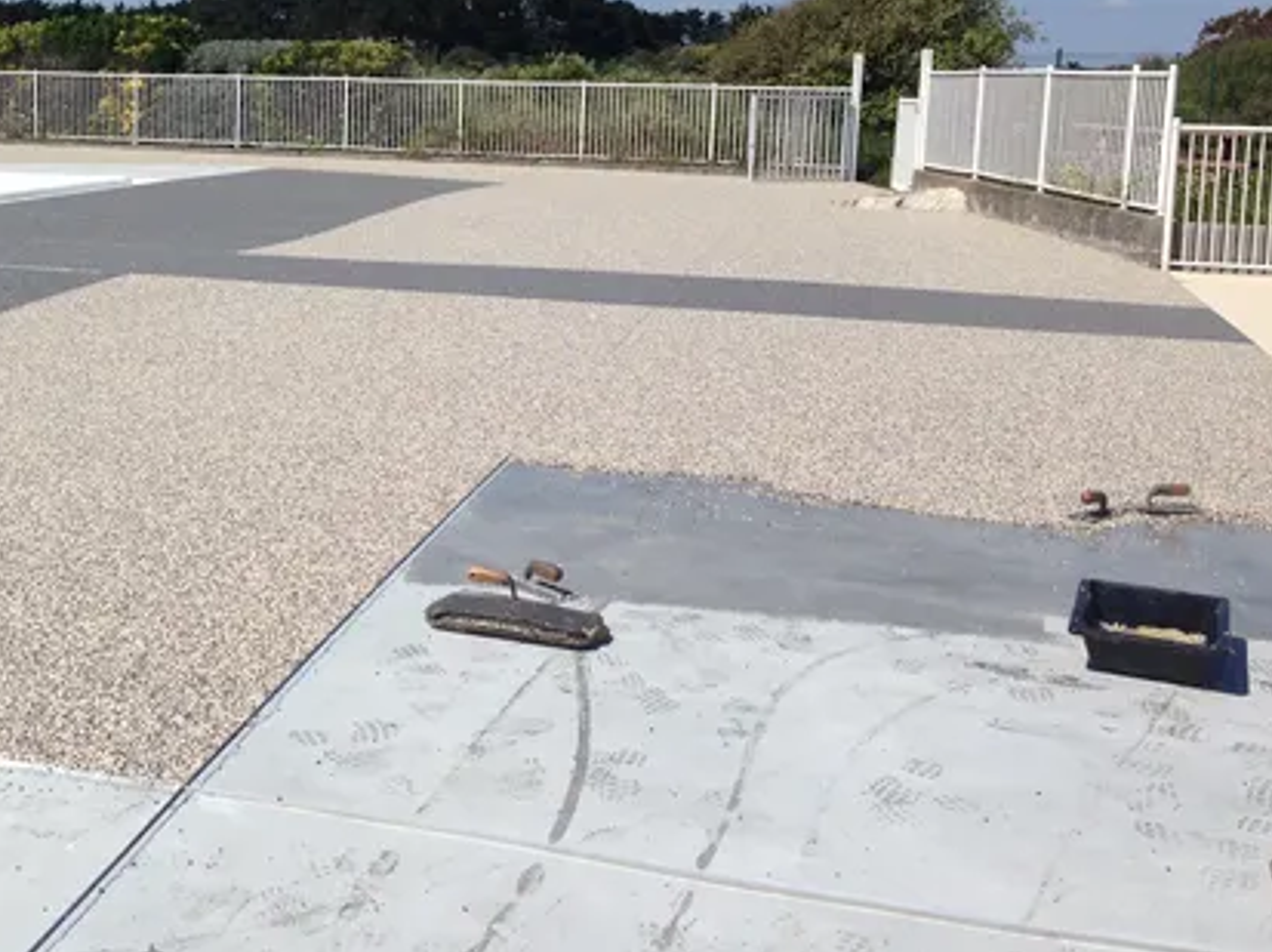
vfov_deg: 29.9
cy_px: 290
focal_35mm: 48
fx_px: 1762
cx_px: 397
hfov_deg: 39.1
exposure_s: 1/3012
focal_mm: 4.12
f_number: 2.4
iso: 50
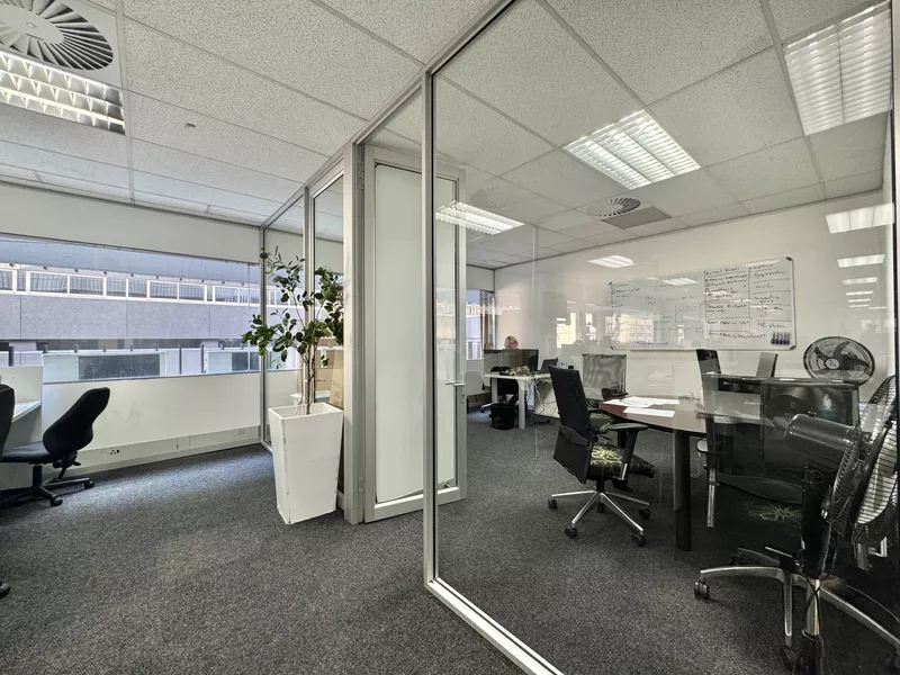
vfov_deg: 85.7
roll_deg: +0.6
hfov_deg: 102.1
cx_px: 450
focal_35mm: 14
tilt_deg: +0.8
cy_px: 338
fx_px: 364
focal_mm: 2.22
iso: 160
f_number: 2.2
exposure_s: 1/50
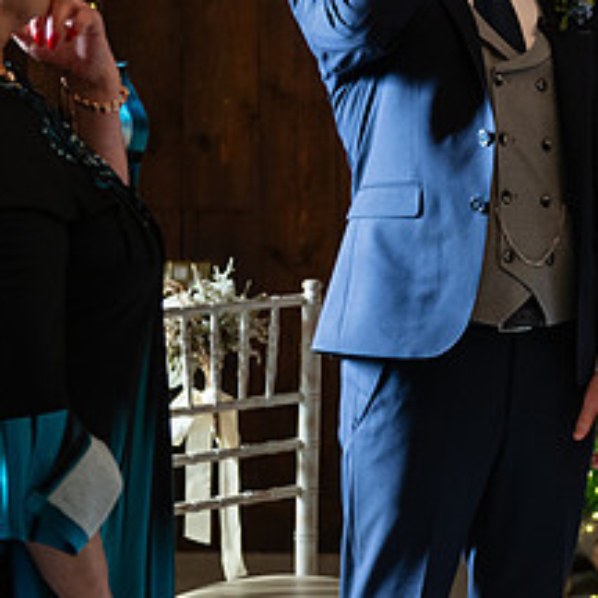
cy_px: 170
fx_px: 2502
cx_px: 717
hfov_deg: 13.3
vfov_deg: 13.6
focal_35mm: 128
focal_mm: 56
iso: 800
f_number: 3.5
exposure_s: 1/160
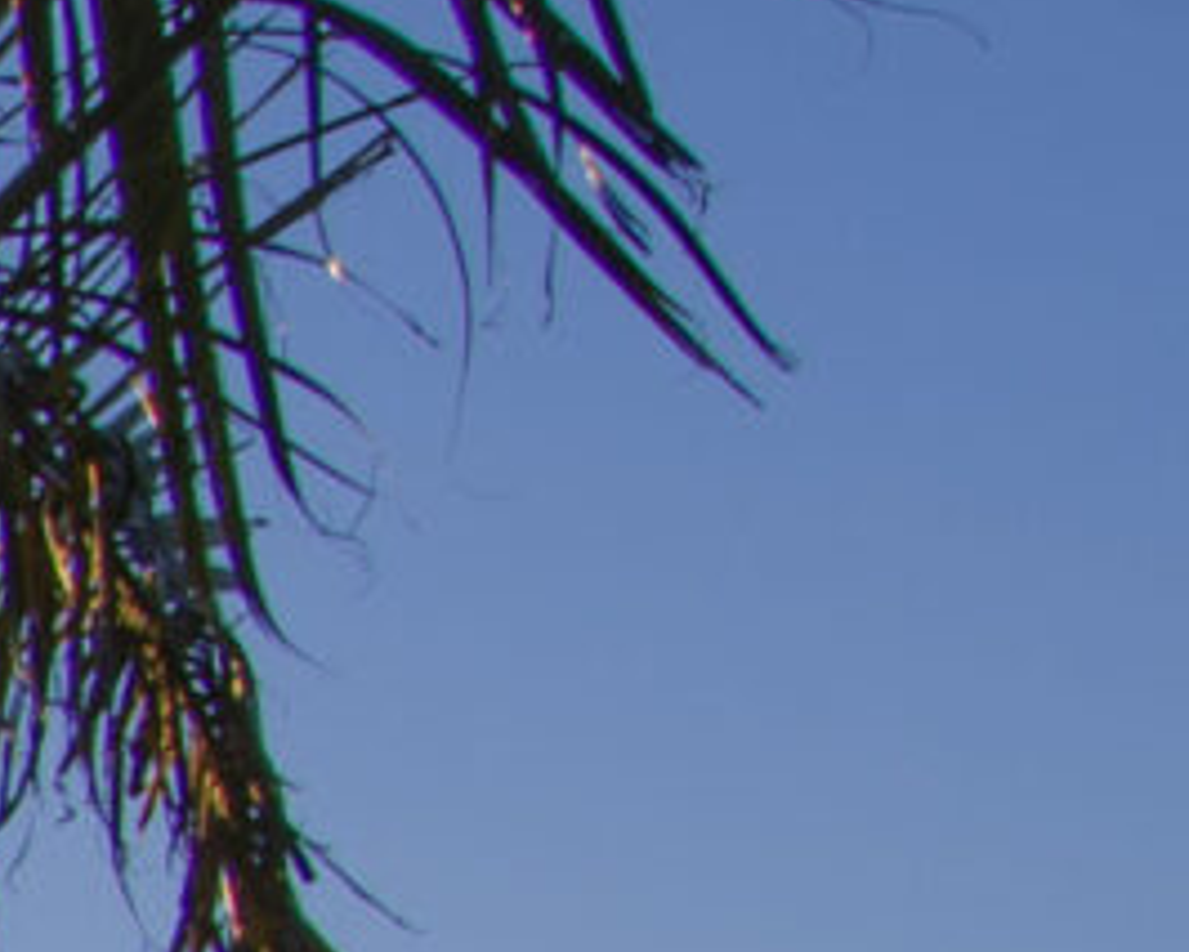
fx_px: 6178
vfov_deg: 7.7
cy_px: 2860
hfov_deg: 7.8
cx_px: -3388
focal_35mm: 176
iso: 100
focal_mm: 13
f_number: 13
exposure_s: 1/30
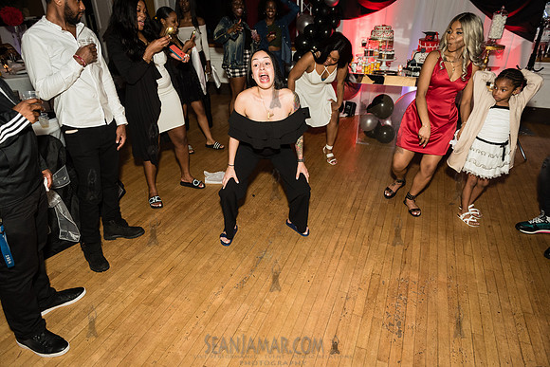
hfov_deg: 73.7
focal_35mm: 24
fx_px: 367
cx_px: 275
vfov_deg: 53.2
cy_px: 184
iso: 2000
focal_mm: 24
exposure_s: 1/200
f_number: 3.5
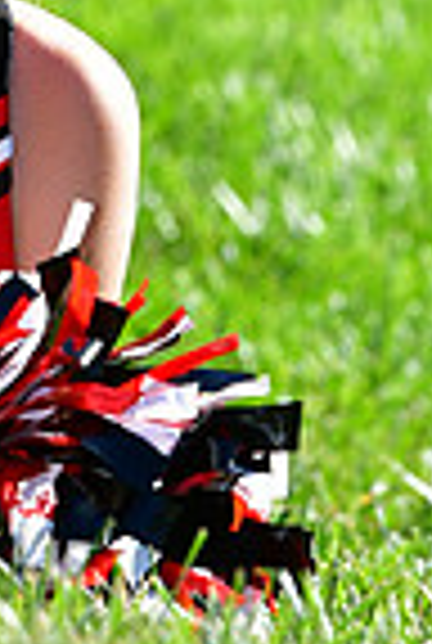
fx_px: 19560
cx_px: -272
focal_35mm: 1092
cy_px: -509
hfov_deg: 1.3
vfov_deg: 1.9
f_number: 7.1
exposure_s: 1/500
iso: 400
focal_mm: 180
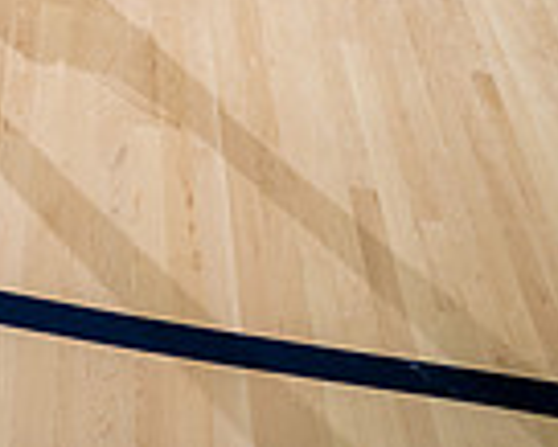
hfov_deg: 29.1
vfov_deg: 17.2
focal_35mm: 62
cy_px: -472
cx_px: 41
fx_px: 1025
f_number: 8
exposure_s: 1/250
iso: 640
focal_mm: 20
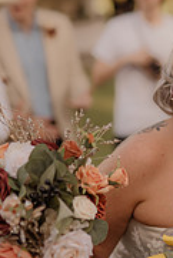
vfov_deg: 16.5
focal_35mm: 124
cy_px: 155
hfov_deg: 10.9
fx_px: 892
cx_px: 189
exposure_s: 1/1000
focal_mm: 50
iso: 200
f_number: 2.8
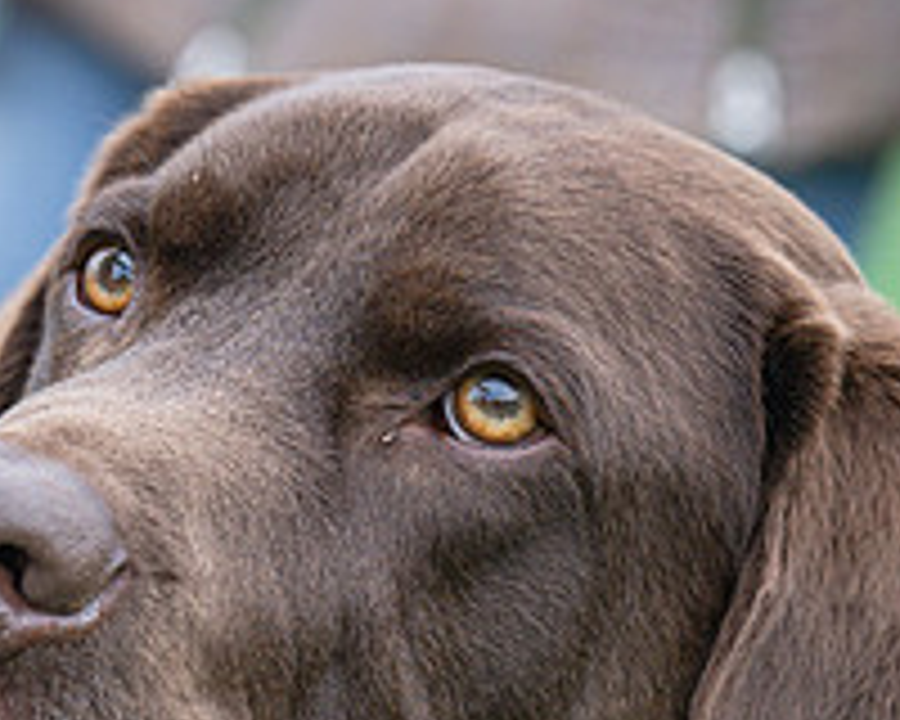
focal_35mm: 297
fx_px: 7911
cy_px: 875
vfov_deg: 5.2
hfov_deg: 6.5
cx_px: 398
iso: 400
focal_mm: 82
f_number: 4
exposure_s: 1/1250
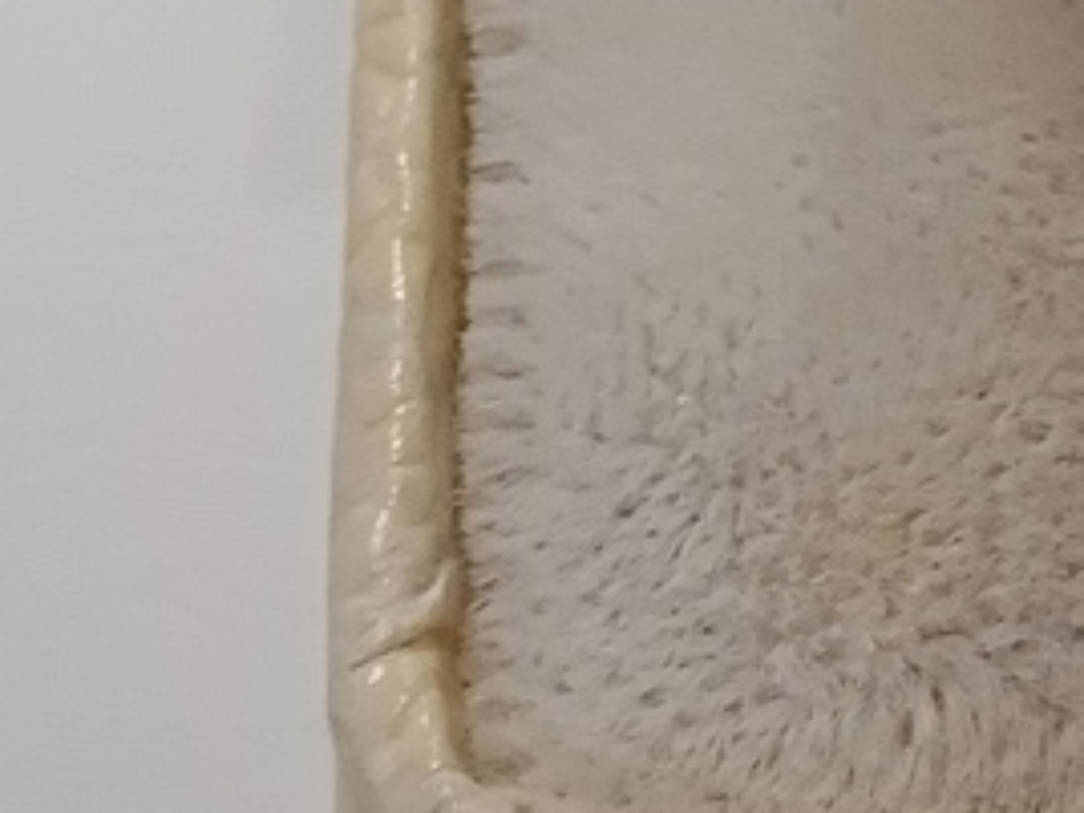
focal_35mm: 83
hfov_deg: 21.0
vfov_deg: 15.8
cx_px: 1480
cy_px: -518
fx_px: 2599
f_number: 2.4
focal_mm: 2.13
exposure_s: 1/33.3
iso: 250
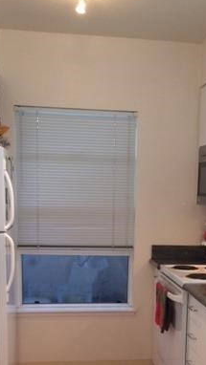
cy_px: 268
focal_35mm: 53
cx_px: 142
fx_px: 514
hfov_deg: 22.5
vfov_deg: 38.3
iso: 100
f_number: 2.2
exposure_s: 1/30
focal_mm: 4.15
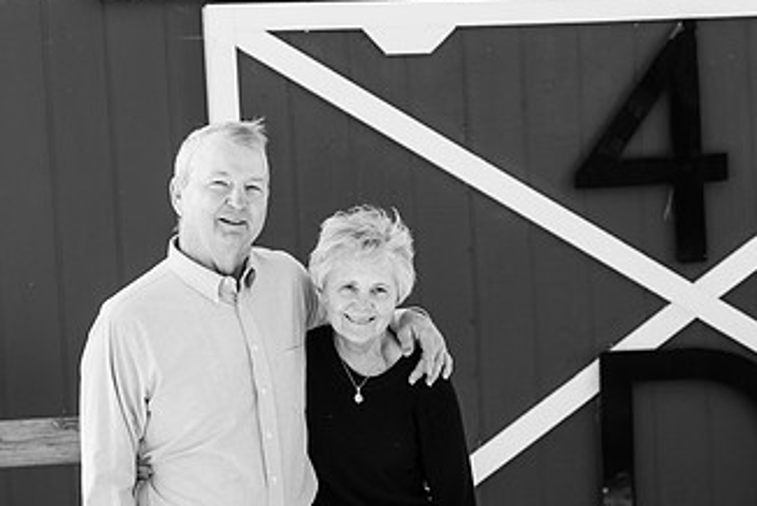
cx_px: 448
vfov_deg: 9.5
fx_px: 3031
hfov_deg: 14.2
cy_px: 342
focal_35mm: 144
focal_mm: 81
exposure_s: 1/160
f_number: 5
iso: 320
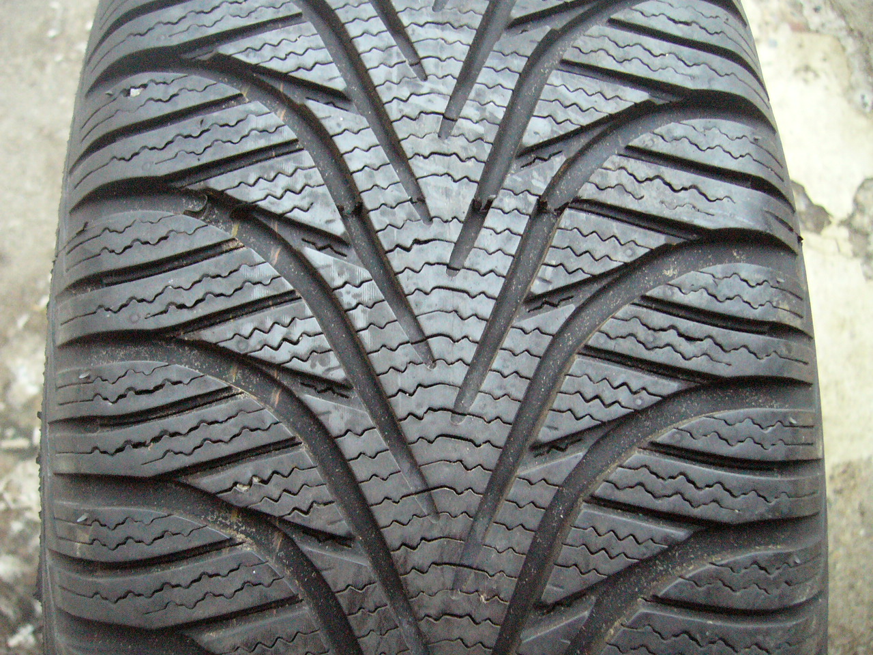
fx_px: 883
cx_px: 436
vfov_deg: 40.7
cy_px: 328
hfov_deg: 52.6
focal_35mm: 35
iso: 400
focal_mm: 5.8
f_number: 2.8
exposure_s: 1/25
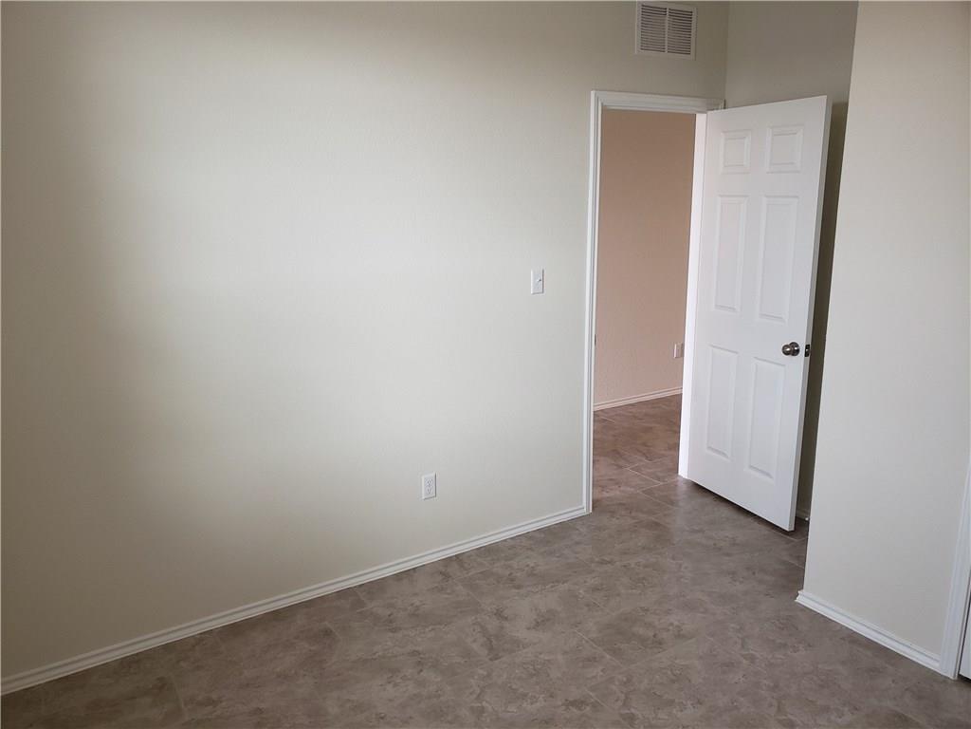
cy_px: 364
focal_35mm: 26
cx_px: 486
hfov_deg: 67.3
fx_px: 729
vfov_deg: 53.1
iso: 80
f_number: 2.4
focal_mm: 4.3
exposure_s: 1/60
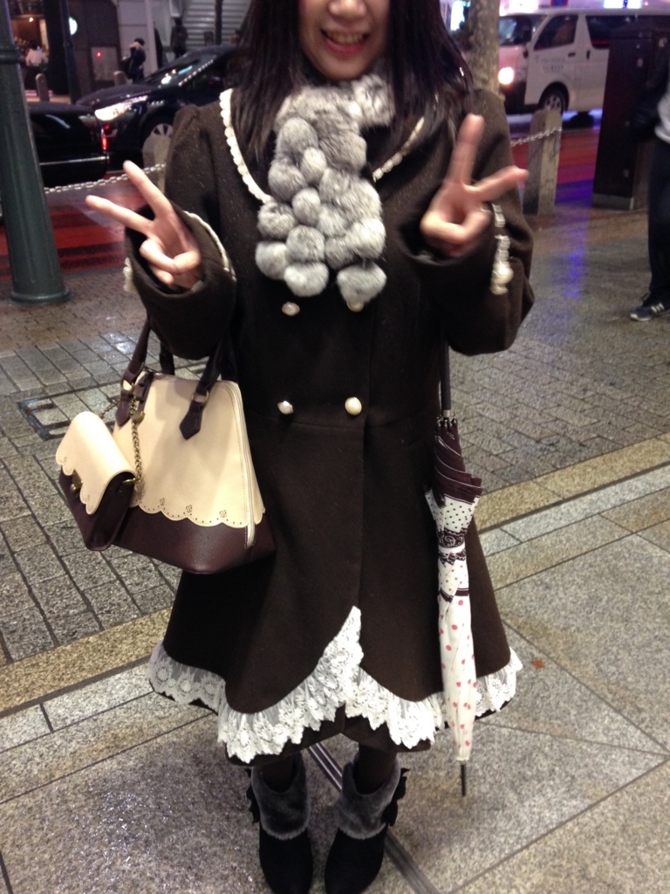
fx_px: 852
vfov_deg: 55.4
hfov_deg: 42.9
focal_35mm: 33
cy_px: 447
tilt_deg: -23.8
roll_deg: +0.4
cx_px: 335
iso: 160
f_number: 2.4
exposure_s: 1/20
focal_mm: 4.12
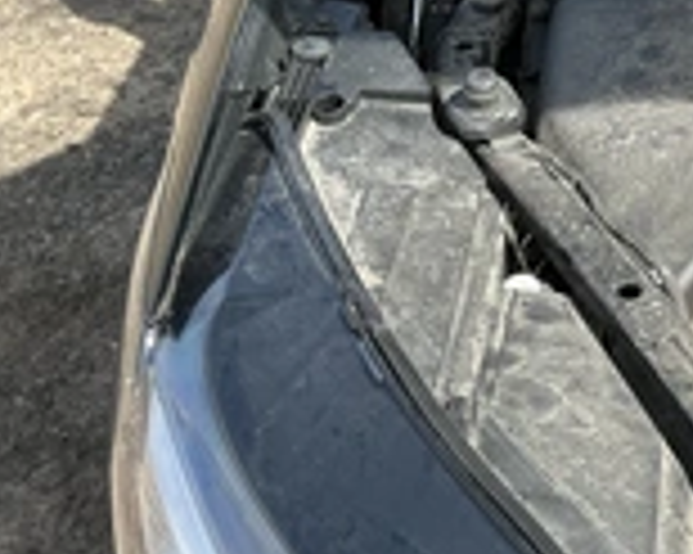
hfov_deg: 24.8
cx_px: 778
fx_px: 1455
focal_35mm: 71
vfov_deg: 21.2
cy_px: 77
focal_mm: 3
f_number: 1.8
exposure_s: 1/478
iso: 25
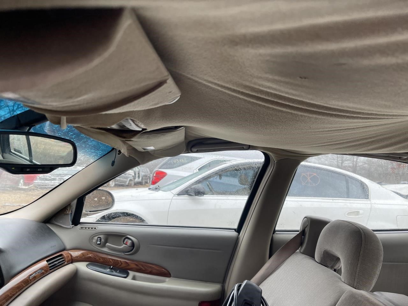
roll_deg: -2.7
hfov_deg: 69.4
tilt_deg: +8.9
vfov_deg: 54.9
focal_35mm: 25
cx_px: 204
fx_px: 295
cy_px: 153
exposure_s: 1/121
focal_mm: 5.1
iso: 40
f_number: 1.6
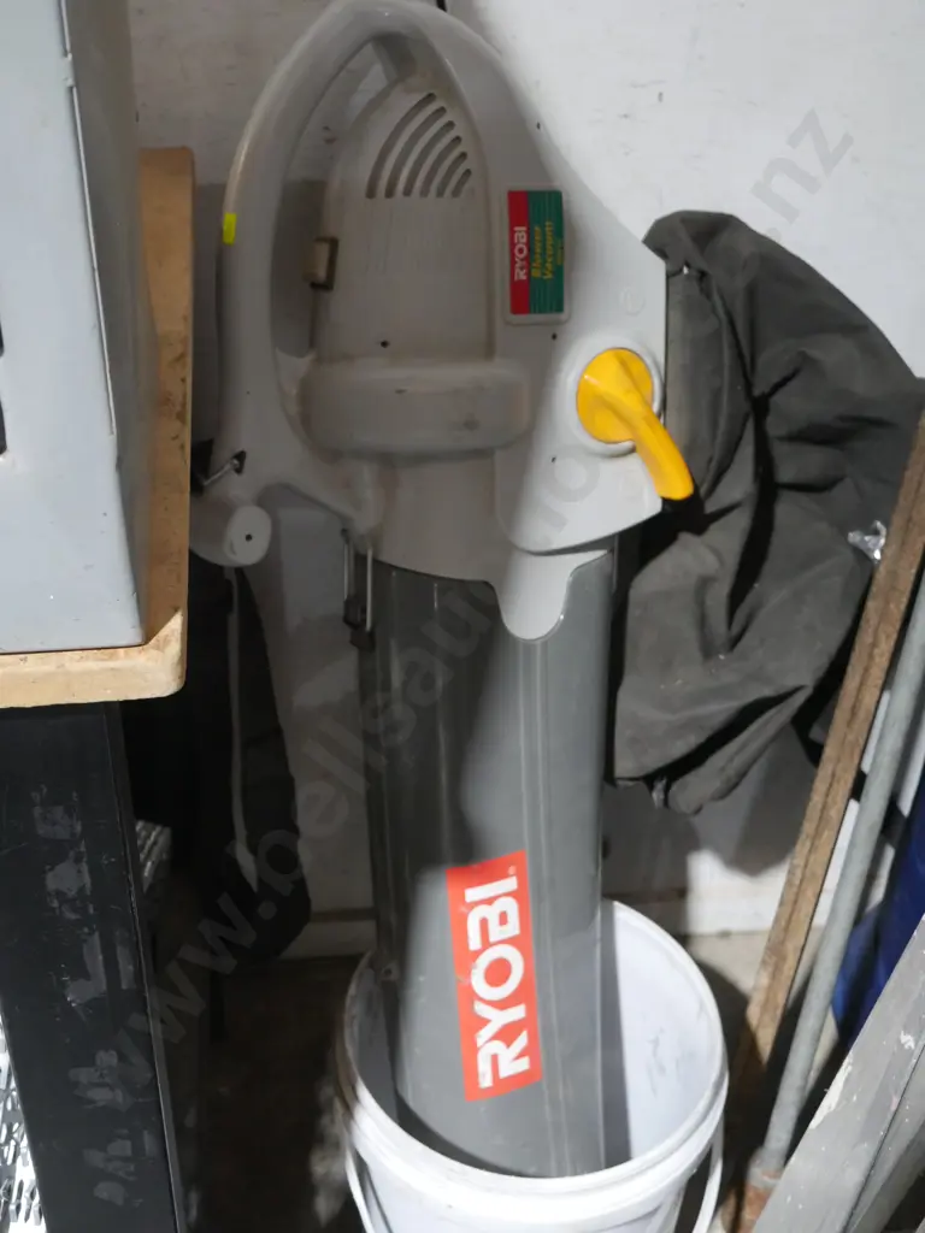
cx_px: 462
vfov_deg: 41.2
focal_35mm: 46
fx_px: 1639
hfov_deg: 31.5
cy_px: 616
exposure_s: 1/60
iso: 2500
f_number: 5.1
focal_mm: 23
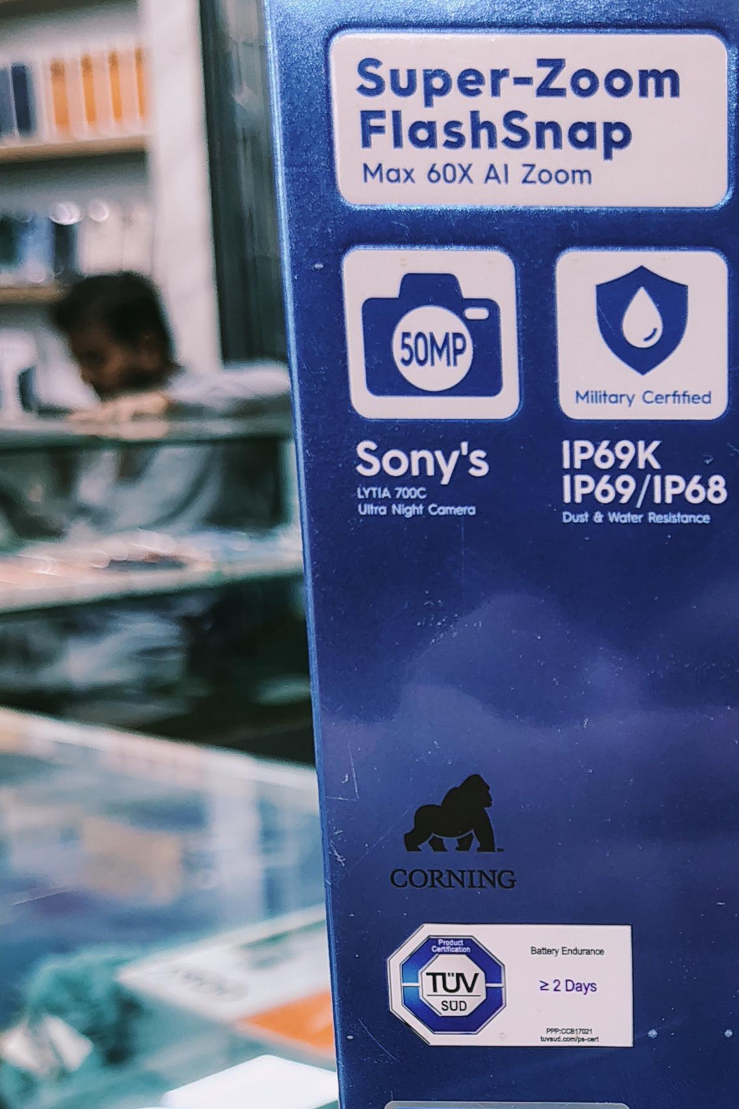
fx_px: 1786
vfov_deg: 33.3
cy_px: 921
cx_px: 738
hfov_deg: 22.5
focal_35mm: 58
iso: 400
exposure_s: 1/104
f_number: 1.8
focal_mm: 5.56
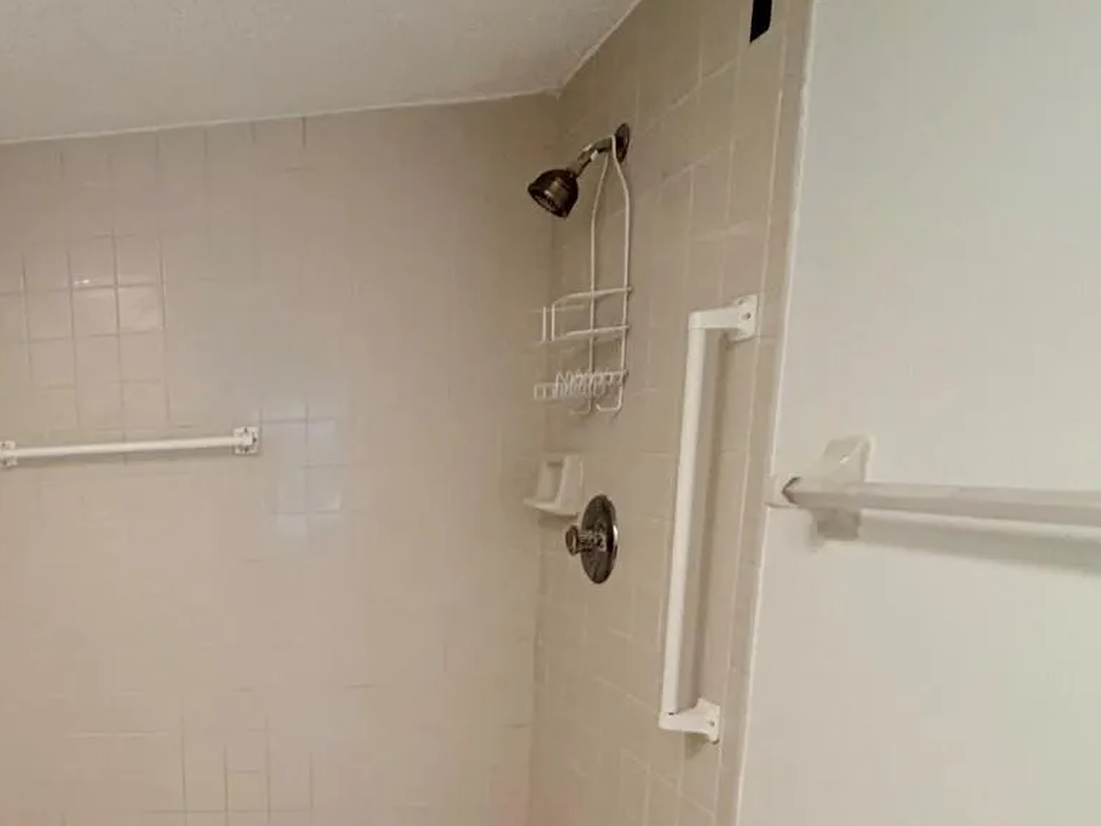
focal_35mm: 29
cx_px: 144
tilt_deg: -13.0
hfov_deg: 54.9
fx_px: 922
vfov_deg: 45.8
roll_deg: +2.7
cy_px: 661
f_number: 2.2
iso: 320
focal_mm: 2.22
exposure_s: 1/60
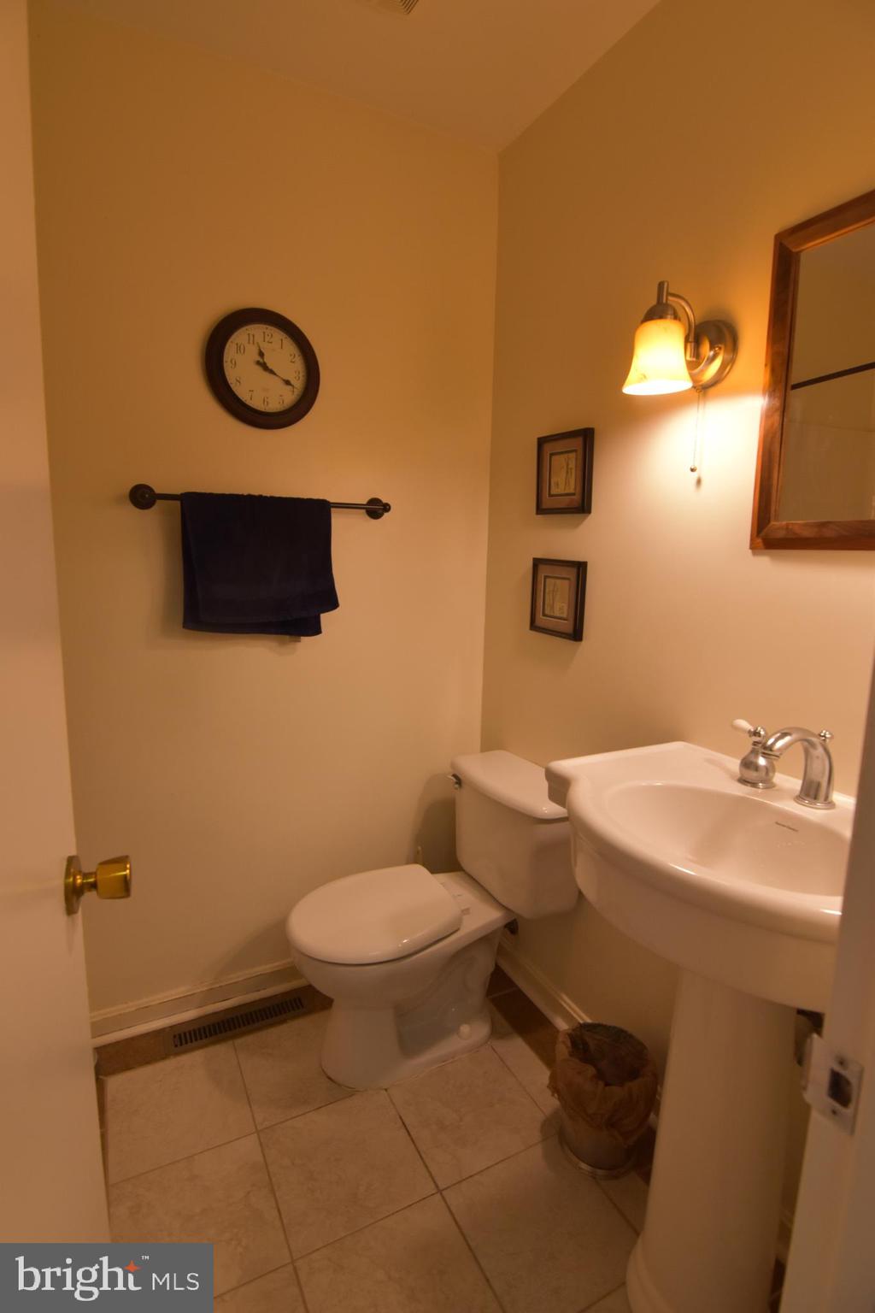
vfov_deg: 95.0
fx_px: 602
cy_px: 656
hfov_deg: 72.1
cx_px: 438
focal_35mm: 16
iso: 800
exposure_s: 1/100
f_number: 5
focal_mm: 11
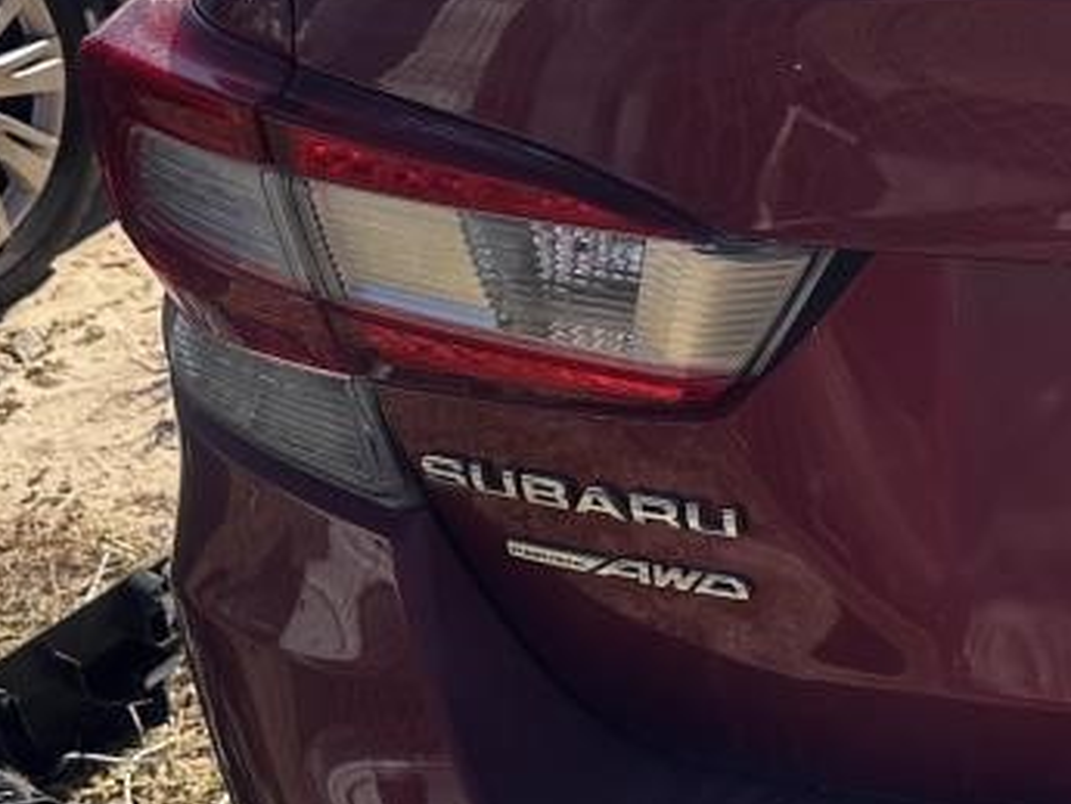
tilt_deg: -26.8
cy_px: 227
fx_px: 2755
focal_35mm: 89
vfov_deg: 16.5
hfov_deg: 19.2
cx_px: 1620
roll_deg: +0.1
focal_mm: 6.86
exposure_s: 1/3058
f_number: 1.78
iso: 80
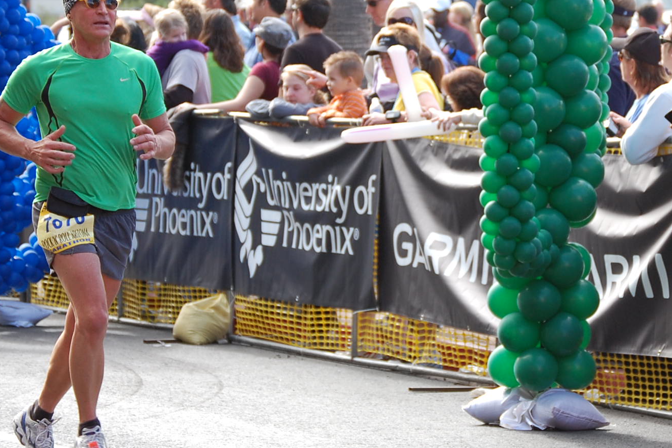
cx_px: 431
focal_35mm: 205
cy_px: 172
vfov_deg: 6.7
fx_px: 3827
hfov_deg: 10.0
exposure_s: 1/400
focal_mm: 80
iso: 400
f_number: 5
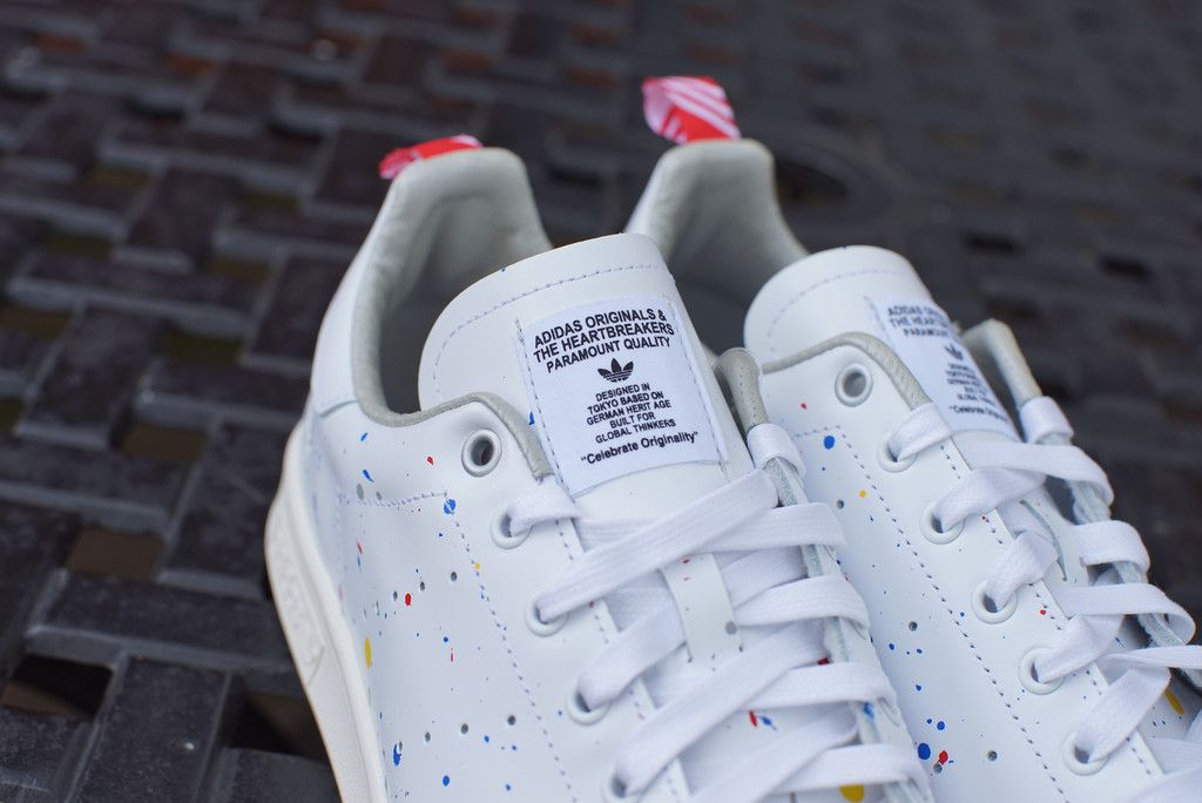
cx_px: 601
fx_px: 1670
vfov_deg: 27.0
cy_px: 402
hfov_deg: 39.6
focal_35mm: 50
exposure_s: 1/80
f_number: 7.1
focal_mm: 50
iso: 100
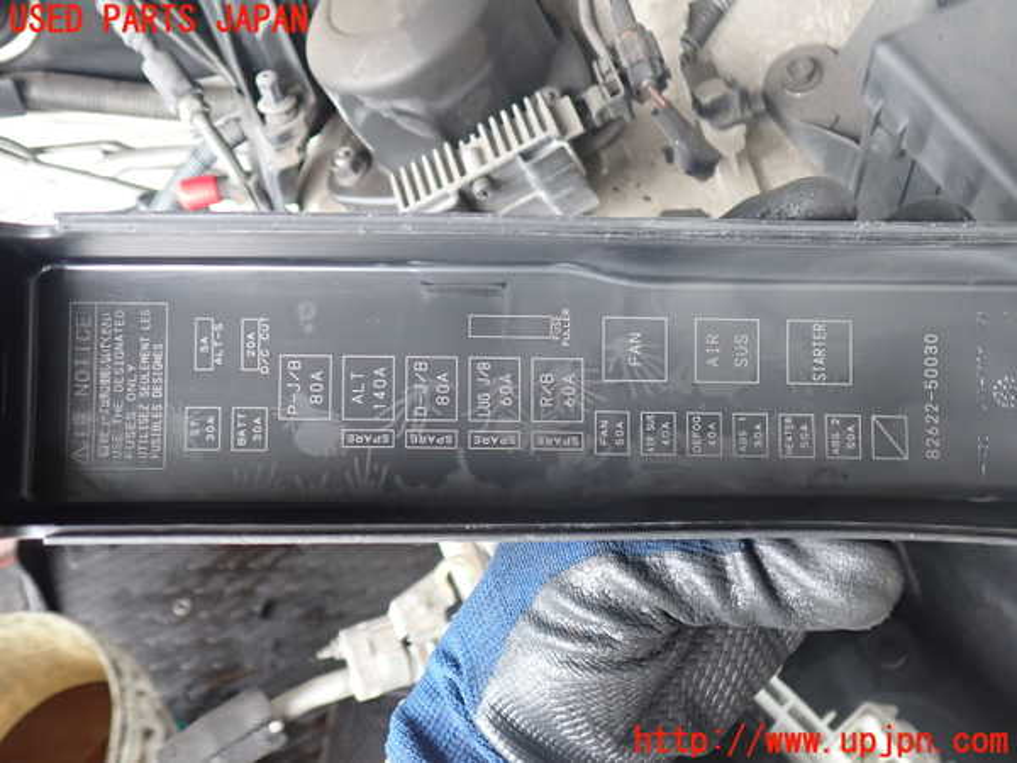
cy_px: 382
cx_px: 508
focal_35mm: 30
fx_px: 881
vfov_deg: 46.8
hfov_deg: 60.0
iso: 400
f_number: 2.3
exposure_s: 1/60
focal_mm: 5.4
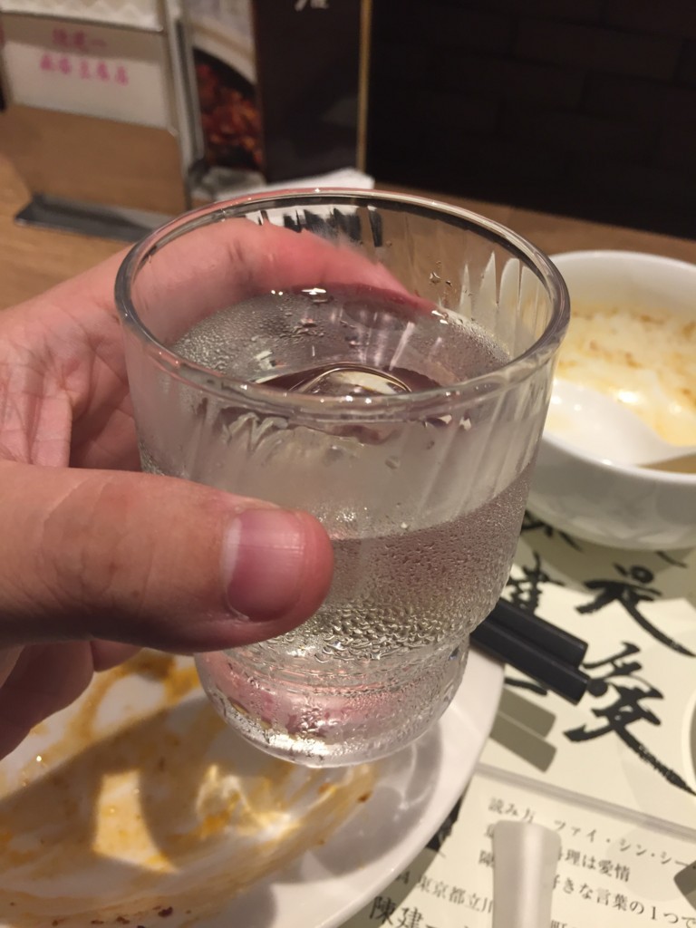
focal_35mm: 29
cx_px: 348
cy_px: 464
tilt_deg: -45.5
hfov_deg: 48.2
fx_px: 777
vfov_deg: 61.7
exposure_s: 1/30
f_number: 2.2
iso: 64
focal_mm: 4.15
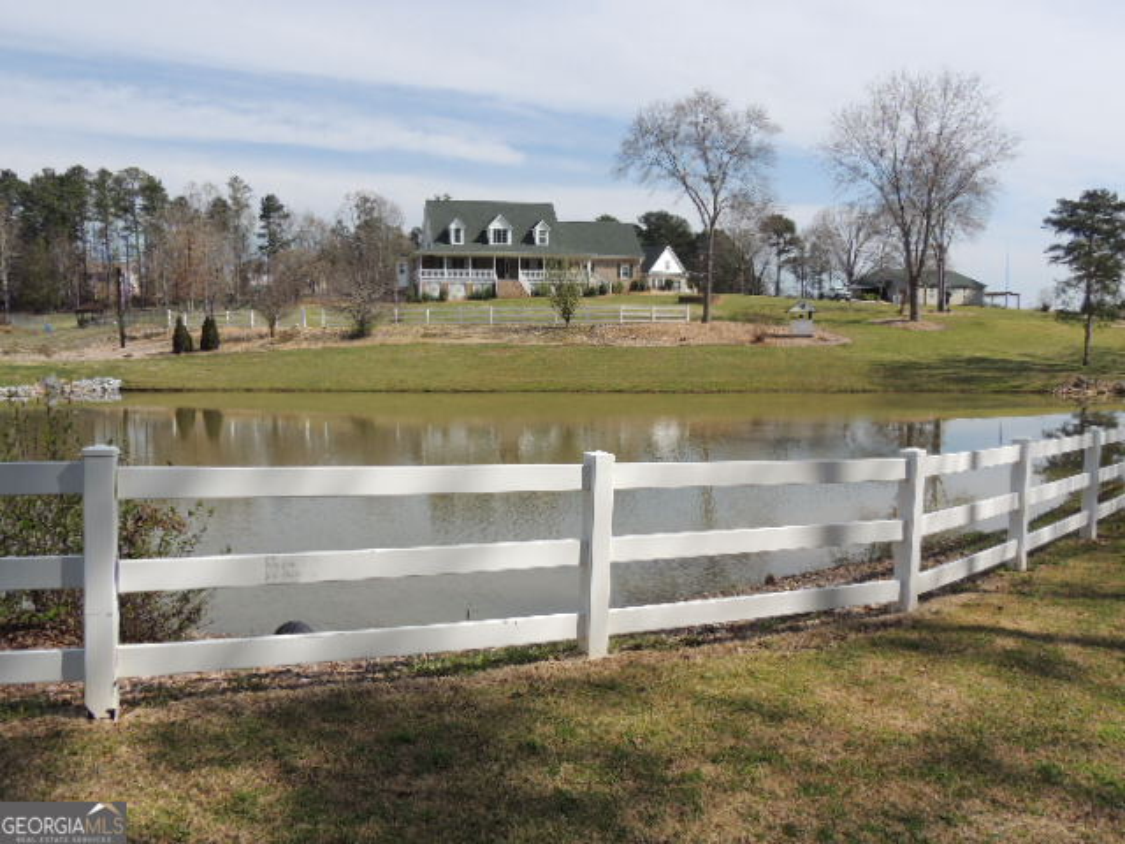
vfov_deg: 46.8
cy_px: 422
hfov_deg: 60.0
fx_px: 975
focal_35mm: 30
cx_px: 562
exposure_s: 1/1250
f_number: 3.5
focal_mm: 5.3
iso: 100
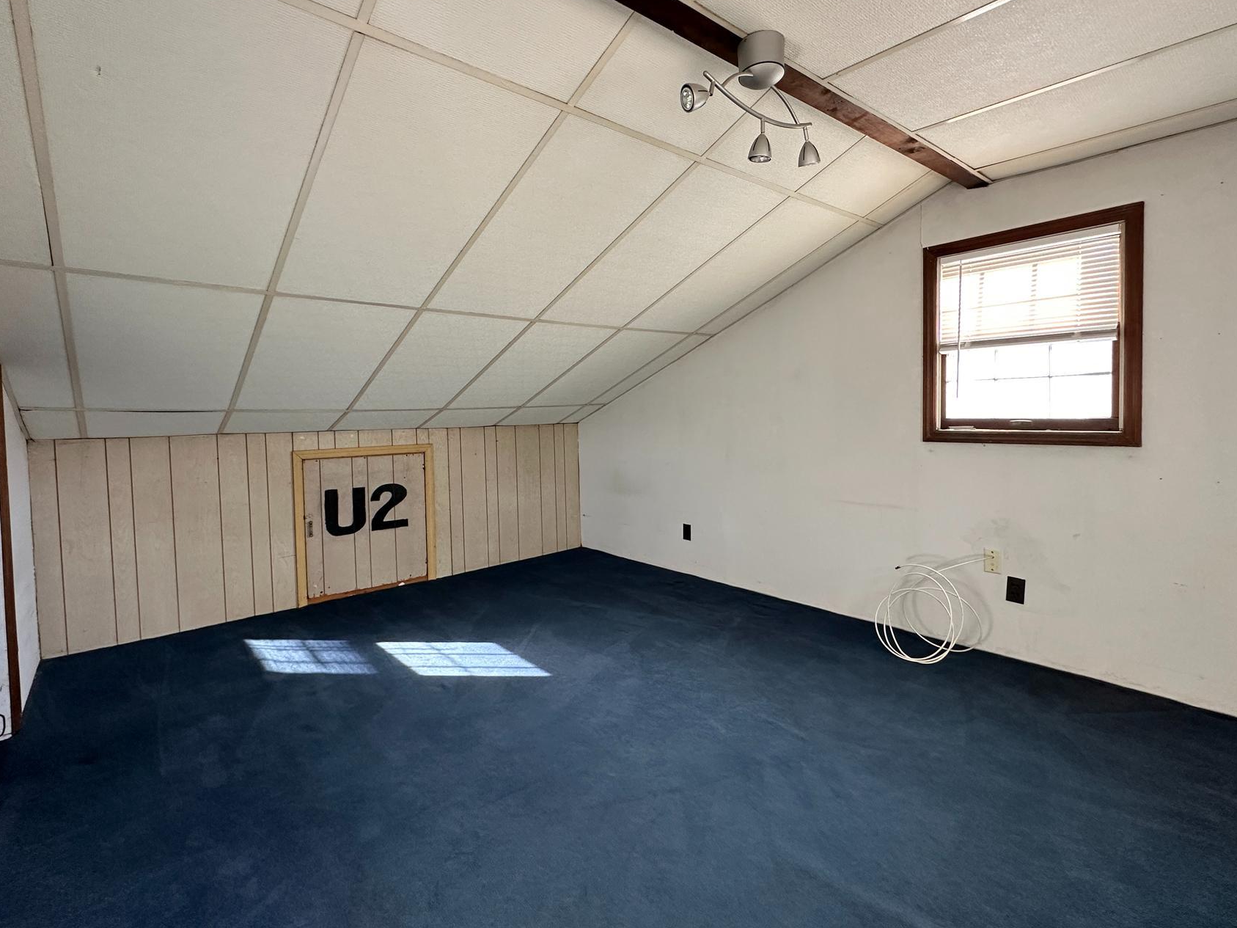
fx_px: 607
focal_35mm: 17
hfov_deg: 91.0
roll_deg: +1.0
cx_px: 606
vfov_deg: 74.6
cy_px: 436
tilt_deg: -2.2
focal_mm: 2.22
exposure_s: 1/99
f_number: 2.2
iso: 200
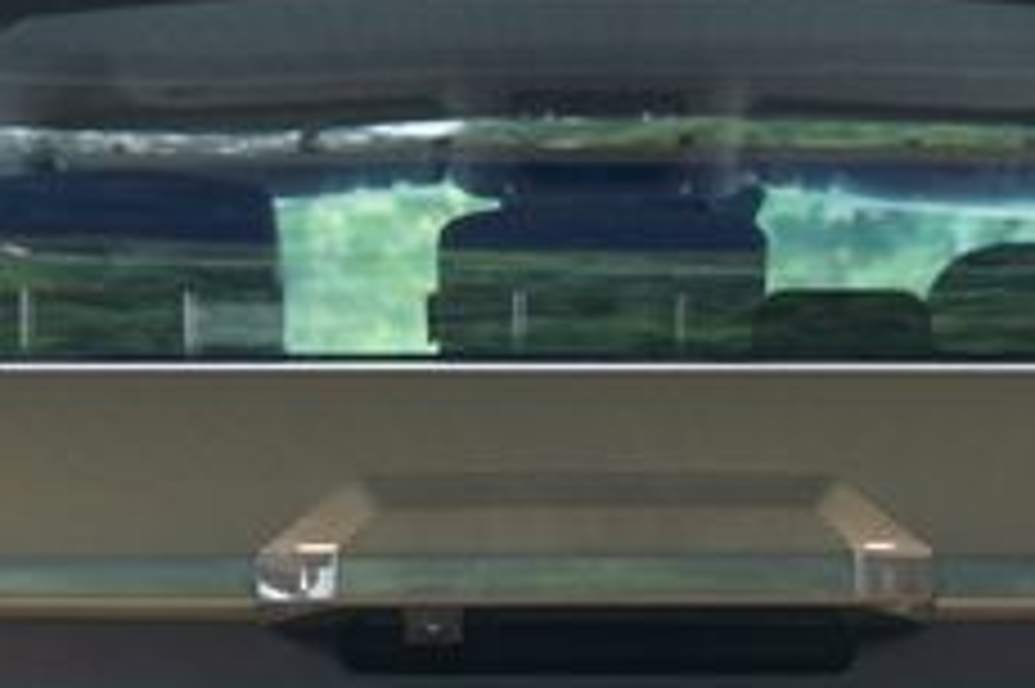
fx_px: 5889
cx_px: 680
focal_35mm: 205
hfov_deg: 10.0
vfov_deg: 6.6
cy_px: 1153
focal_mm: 46
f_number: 4.5
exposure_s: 1/60
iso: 1000
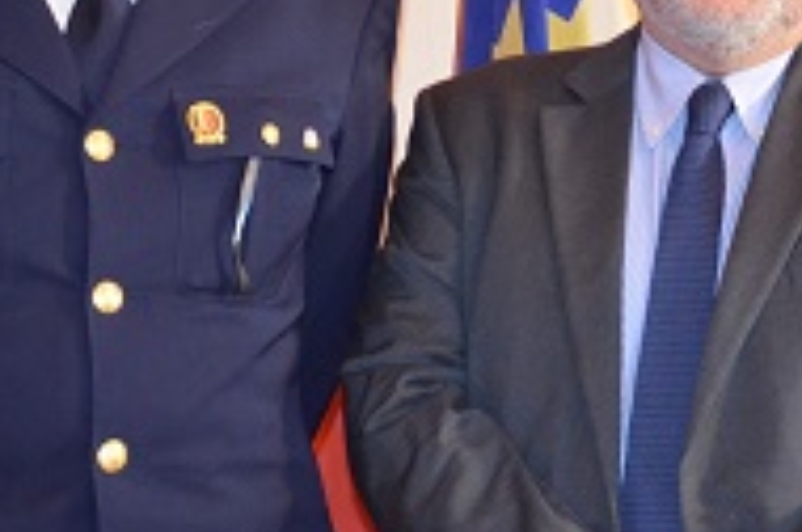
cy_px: 15
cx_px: 663
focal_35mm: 117
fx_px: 2602
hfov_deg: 17.4
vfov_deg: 11.6
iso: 2800
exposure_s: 1/60
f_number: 4
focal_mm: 28
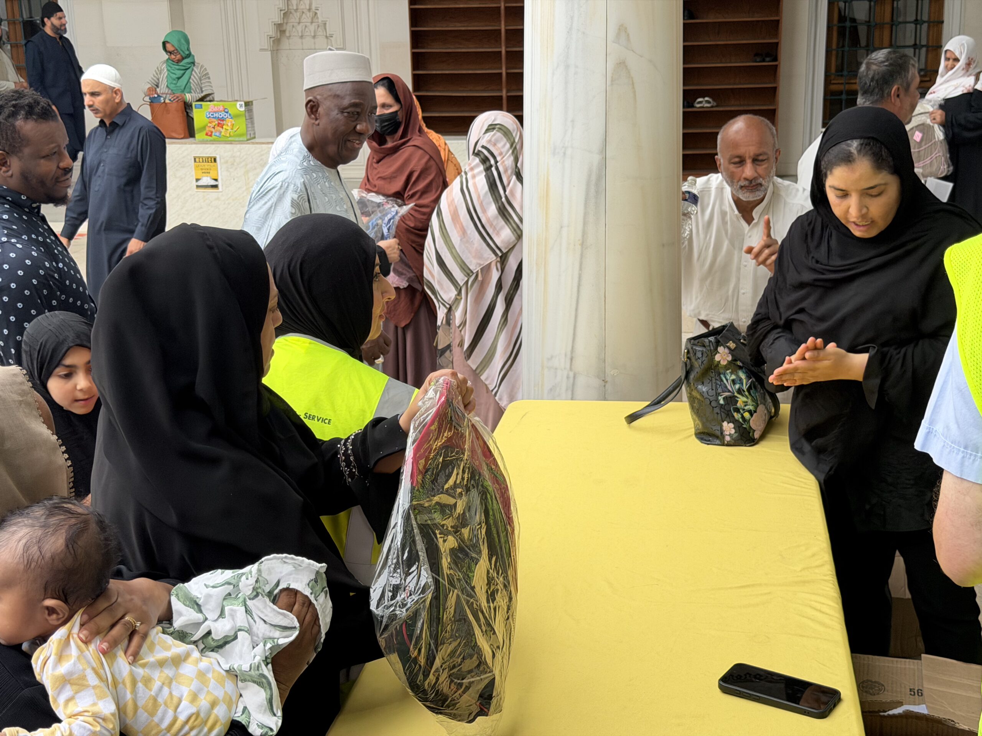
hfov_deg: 39.7
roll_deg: -0.5
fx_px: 1362
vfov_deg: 30.3
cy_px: 368
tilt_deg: -16.0
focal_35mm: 48
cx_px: 491
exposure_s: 1/895
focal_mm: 6.76
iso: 64
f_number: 1.78
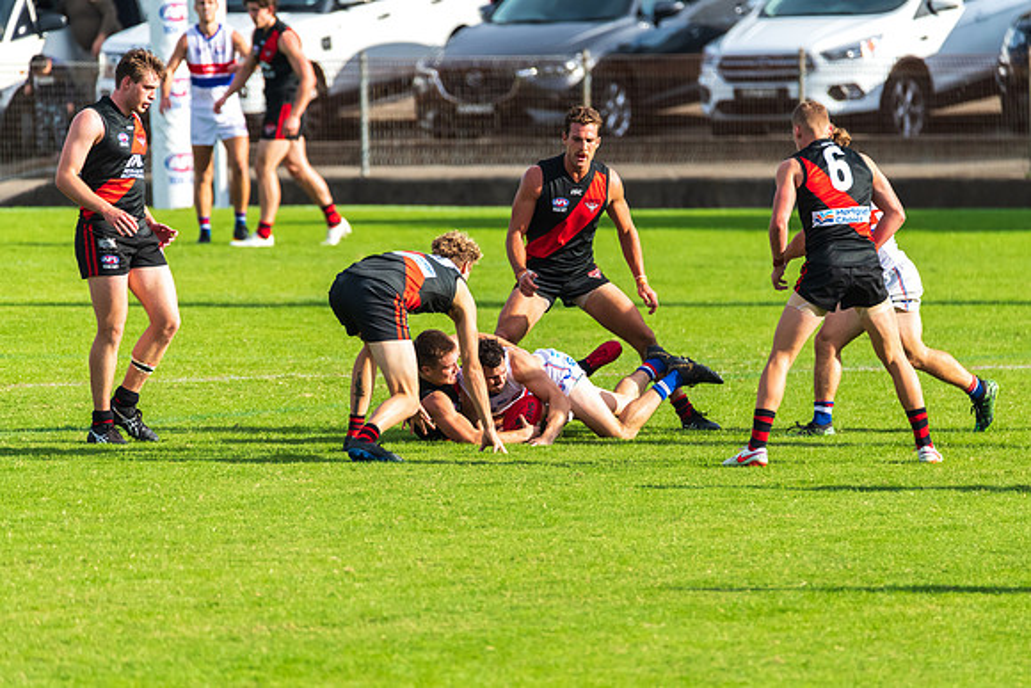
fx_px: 16334
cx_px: 534
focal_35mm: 570
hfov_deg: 3.6
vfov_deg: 2.4
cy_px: 357
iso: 1000
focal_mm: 550
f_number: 6.3
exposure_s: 1/3200
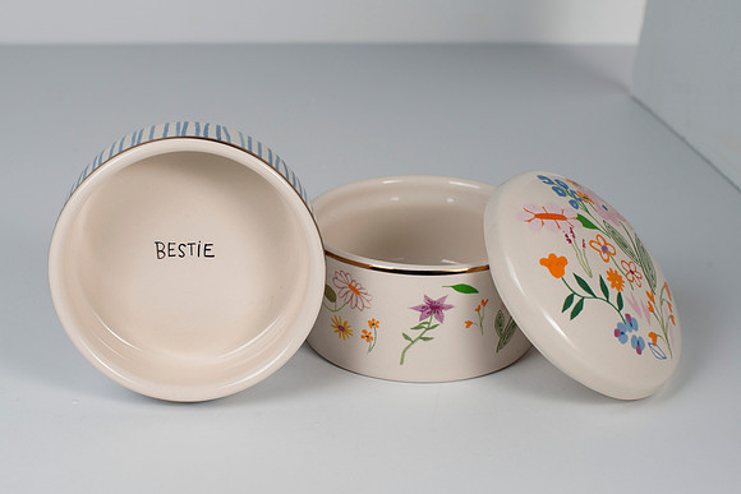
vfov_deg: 21.1
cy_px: 247
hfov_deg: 31.2
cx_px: 326
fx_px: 1325
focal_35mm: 64
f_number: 9
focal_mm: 50
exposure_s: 1/200
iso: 200
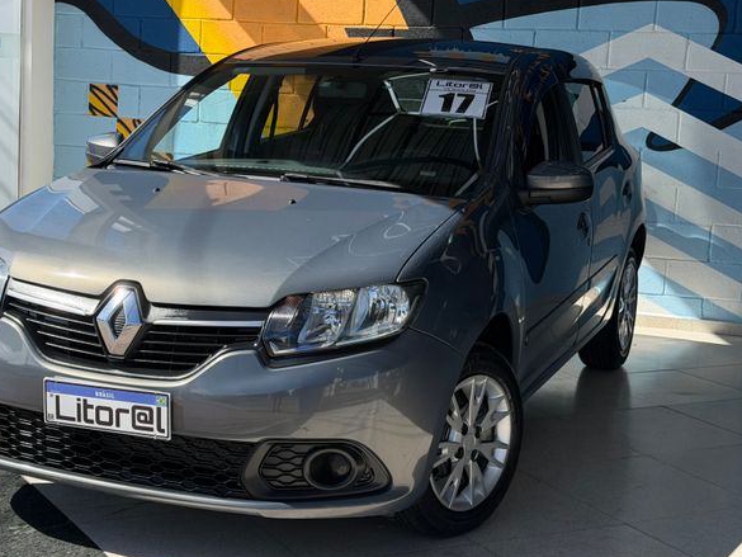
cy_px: 266
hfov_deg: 30.6
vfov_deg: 23.3
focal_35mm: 63
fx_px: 1351
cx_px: 287
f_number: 1.78
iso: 100
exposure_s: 1/3534
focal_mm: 6.76
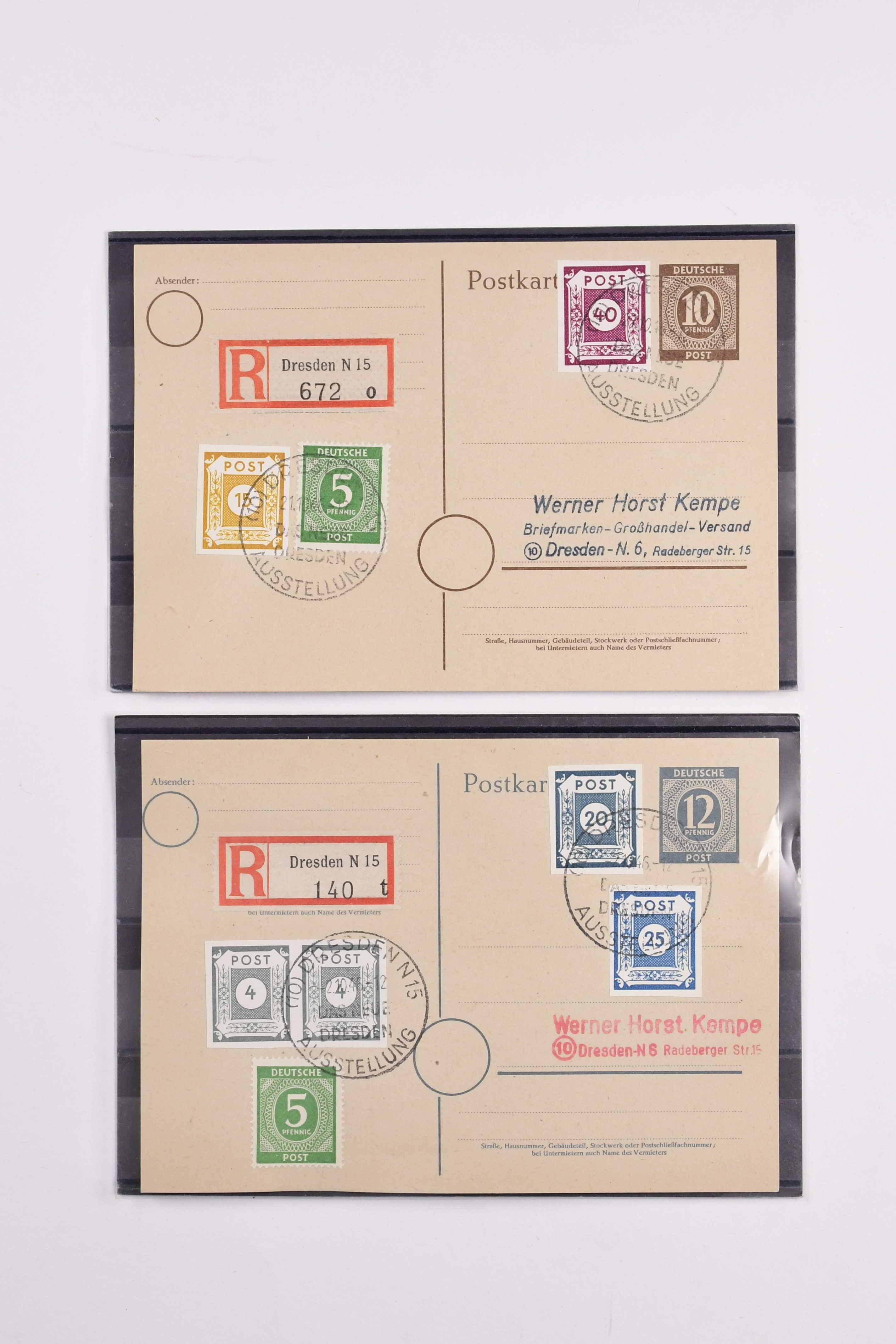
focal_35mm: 64
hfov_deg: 21.2
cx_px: 448
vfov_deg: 31.4
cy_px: 672
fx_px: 2389
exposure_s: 1/320
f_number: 8
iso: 1000
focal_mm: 32
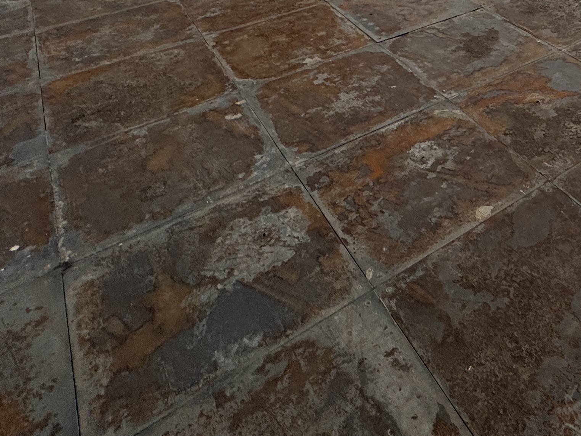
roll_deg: -0.5
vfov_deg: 30.3
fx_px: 621
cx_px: 543
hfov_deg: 44.7
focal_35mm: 37
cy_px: -135
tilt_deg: -11.9
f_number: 2.2
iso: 40
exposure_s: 1/174
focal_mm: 2.22
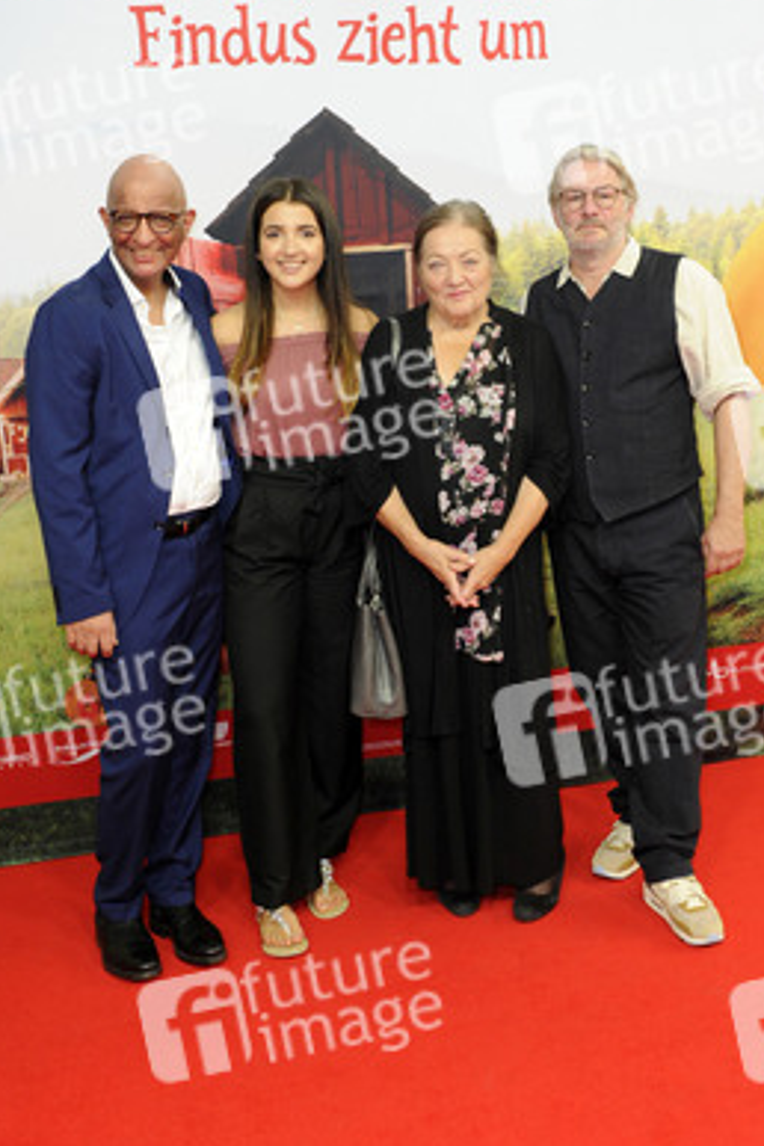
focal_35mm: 30
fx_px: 955
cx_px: 378
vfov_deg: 61.9
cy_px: 569
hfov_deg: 43.6
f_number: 6.3
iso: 1600
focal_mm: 29
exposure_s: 1/160
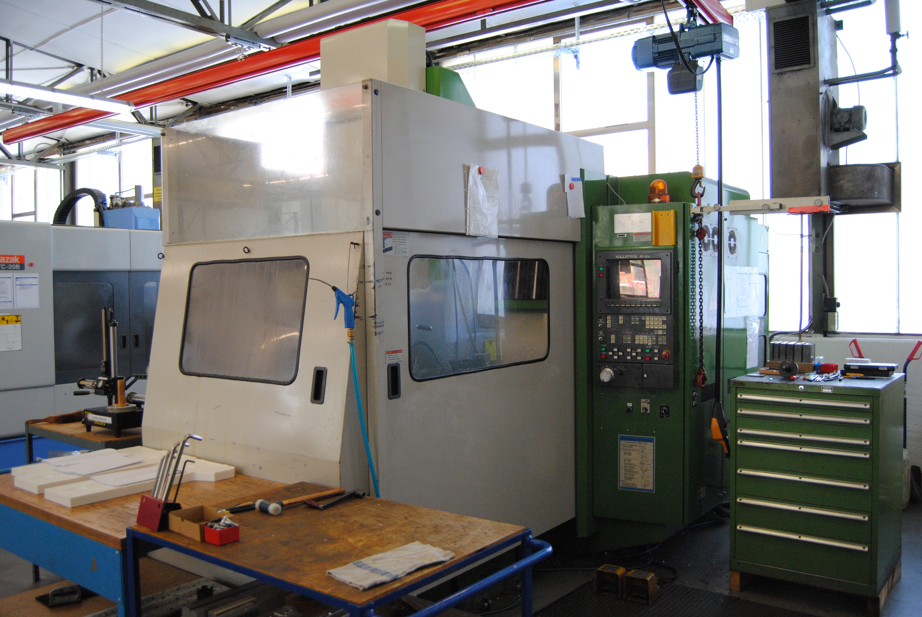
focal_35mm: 30
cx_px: 461
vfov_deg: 43.7
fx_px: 769
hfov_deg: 61.9
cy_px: 308
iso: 800
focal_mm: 20
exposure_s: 1/320
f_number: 3.5
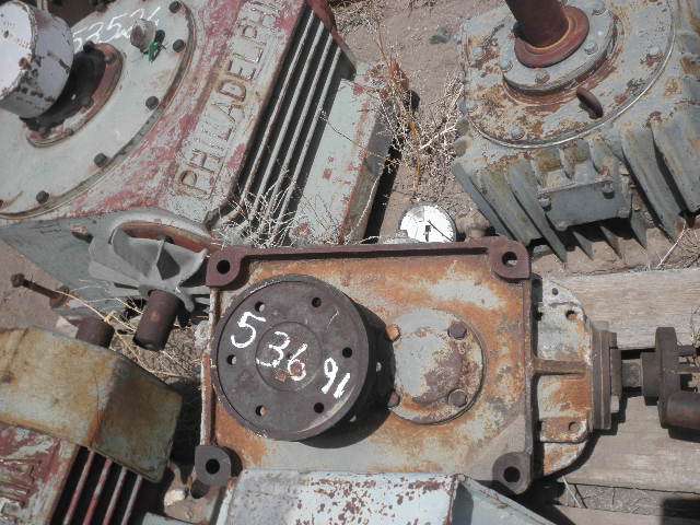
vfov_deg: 32.9
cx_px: 350
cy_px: 262
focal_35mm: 44
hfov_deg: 42.9
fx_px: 890
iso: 64
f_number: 9.6
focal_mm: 7.9
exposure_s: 1/160
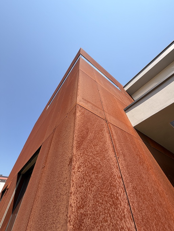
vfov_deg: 102.1
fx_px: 94
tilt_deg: +46.1
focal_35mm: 14
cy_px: 116
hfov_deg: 85.7
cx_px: 87
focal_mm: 2.22
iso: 25
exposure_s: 1/770
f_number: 2.2
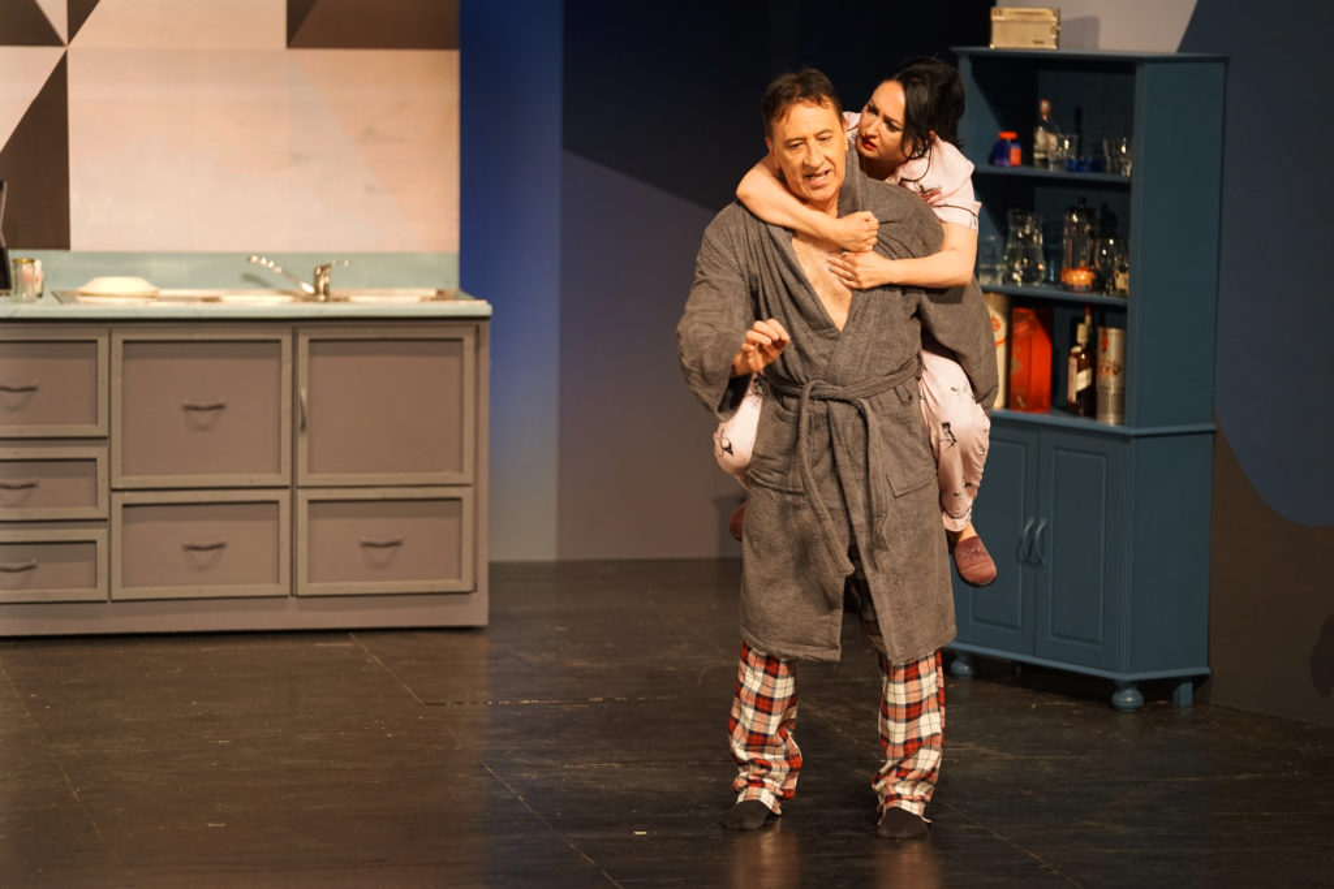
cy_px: 444
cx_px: 667
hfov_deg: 14.3
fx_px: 5299
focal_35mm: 143
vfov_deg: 9.6
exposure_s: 1/160
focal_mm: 143
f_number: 2.8
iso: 1600
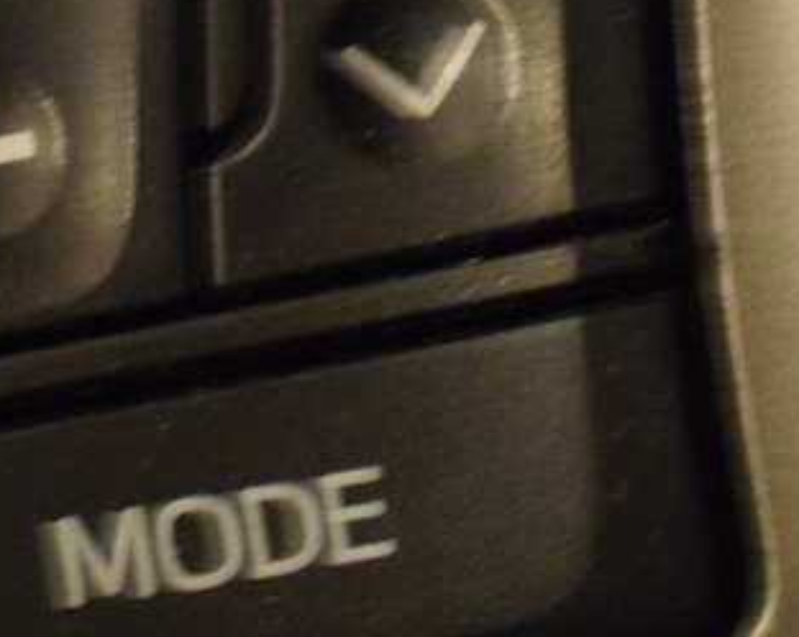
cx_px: 243
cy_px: -28
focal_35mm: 329
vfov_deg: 4.7
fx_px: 7783
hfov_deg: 5.9
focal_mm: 45
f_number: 5
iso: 4000
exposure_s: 1/60
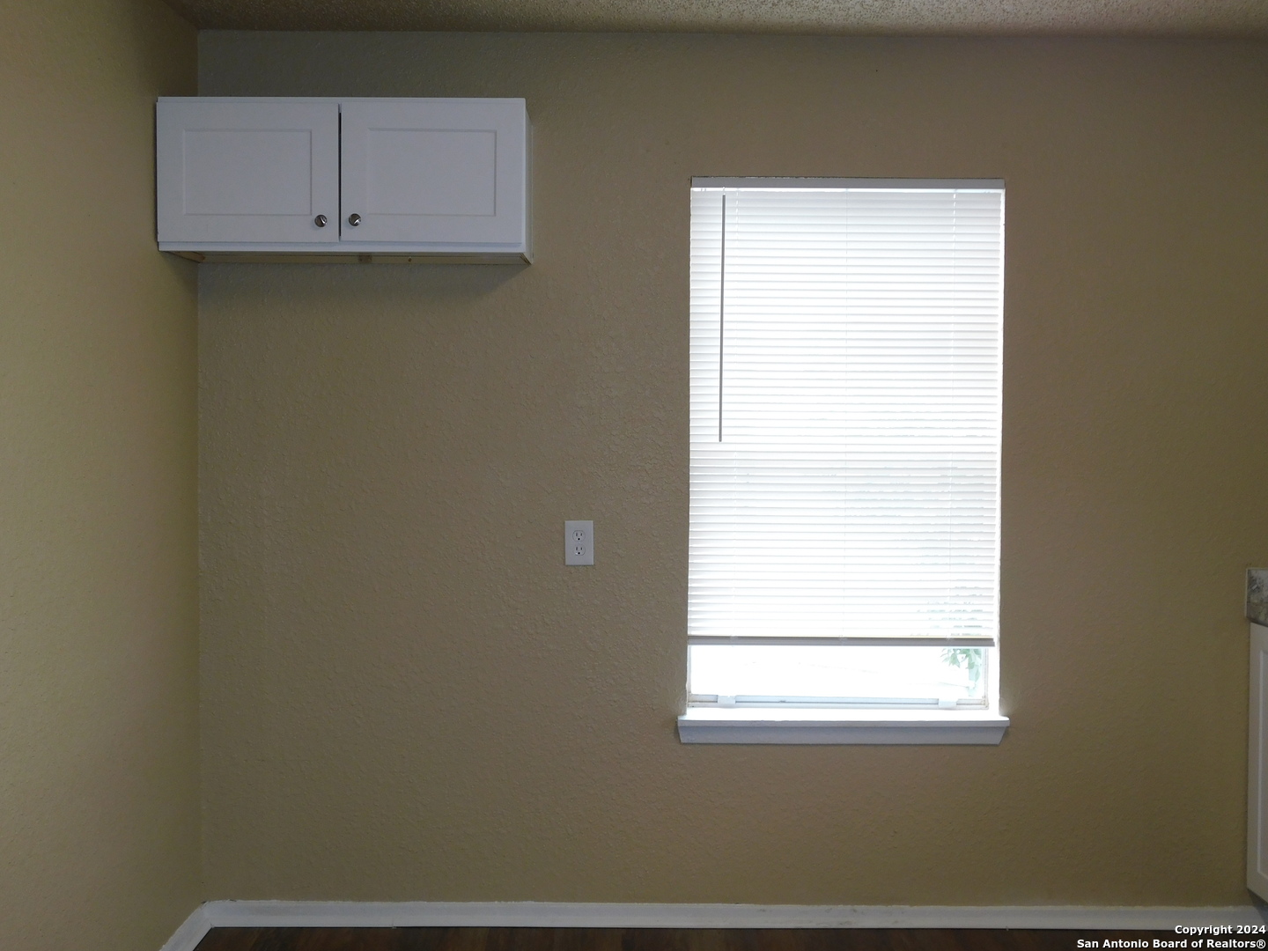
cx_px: 634
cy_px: 476
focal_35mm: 36
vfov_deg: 39.7
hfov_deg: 51.4
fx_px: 1319
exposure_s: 1/50
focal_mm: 6.3
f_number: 3.5
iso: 125
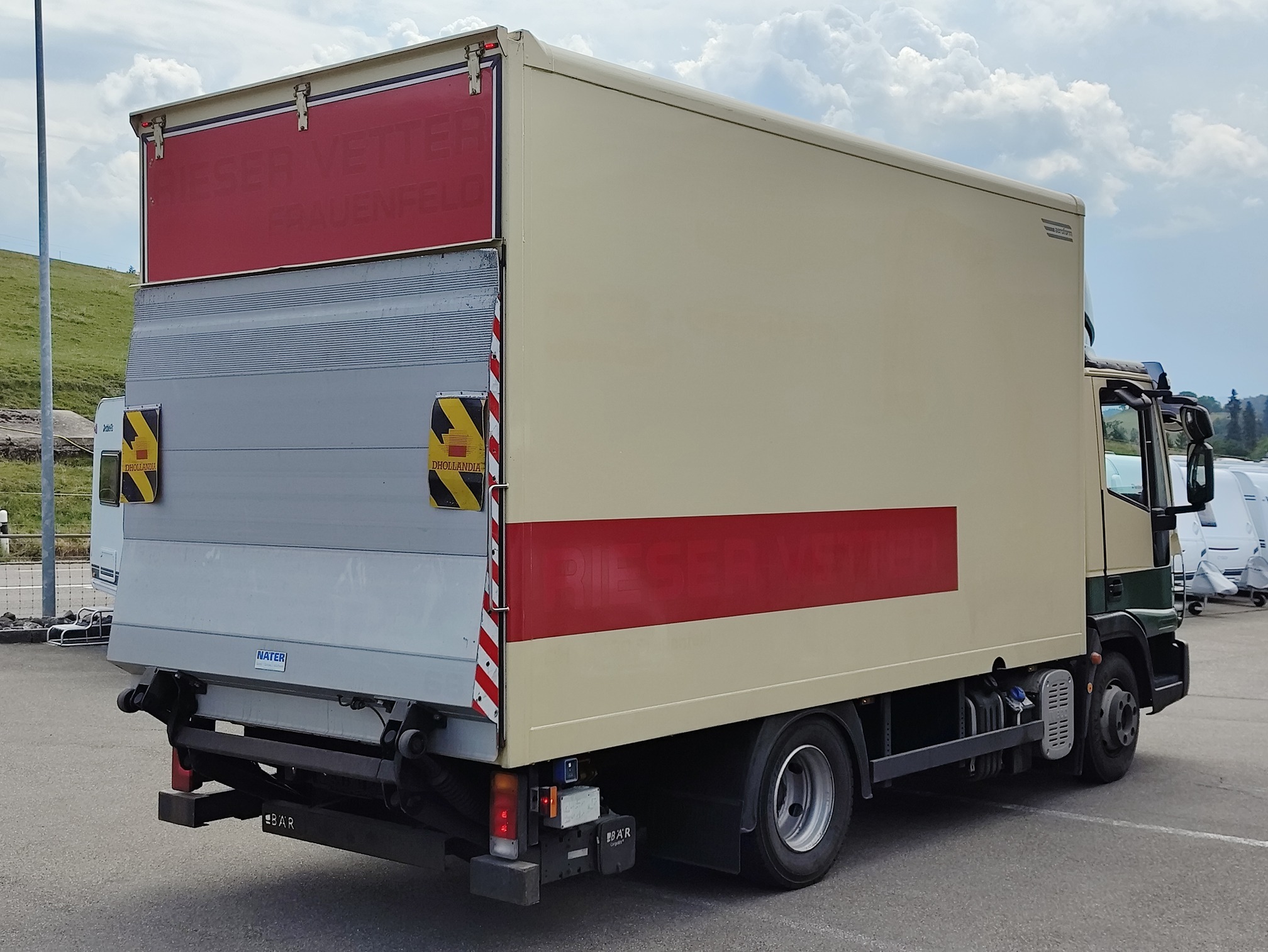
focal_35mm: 43
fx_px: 1576
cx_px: 634
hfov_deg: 43.8
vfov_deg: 33.6
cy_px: 476
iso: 50
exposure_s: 1/2384
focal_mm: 4.71
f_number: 1.79
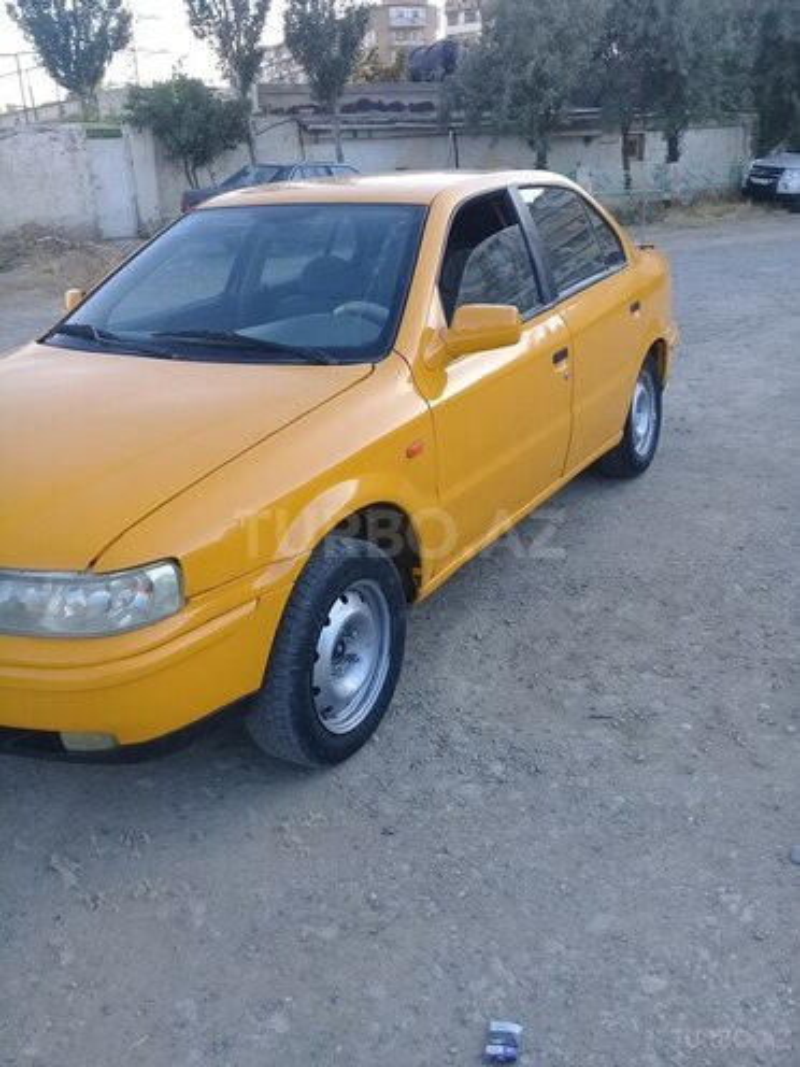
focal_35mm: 31
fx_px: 955
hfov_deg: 45.4
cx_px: 400
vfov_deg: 58.4
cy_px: 534
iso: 50
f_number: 2.2
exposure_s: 1/245
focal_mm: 3.3
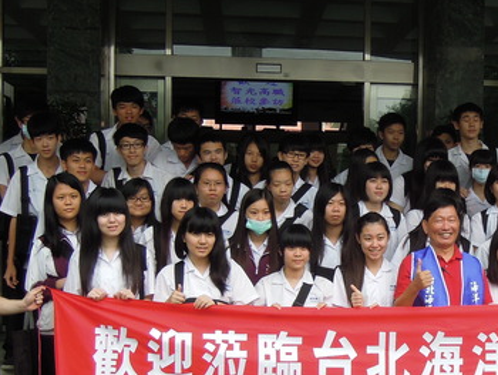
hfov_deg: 24.0
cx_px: 406
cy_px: 252
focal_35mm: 80
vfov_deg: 18.4
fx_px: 1152
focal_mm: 7.2
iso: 160
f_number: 3.3
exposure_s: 1/250
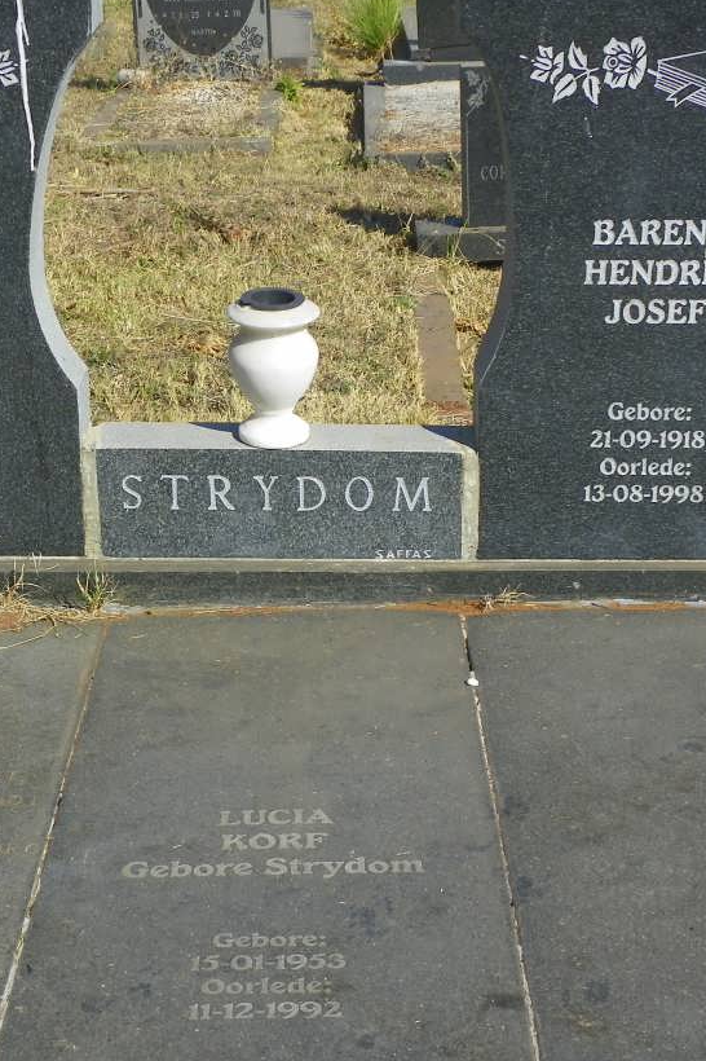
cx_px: 313
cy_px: 547
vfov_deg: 30.1
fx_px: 1972
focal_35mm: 67
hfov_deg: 20.3
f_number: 4.5
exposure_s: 1/320
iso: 64
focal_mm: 7.9
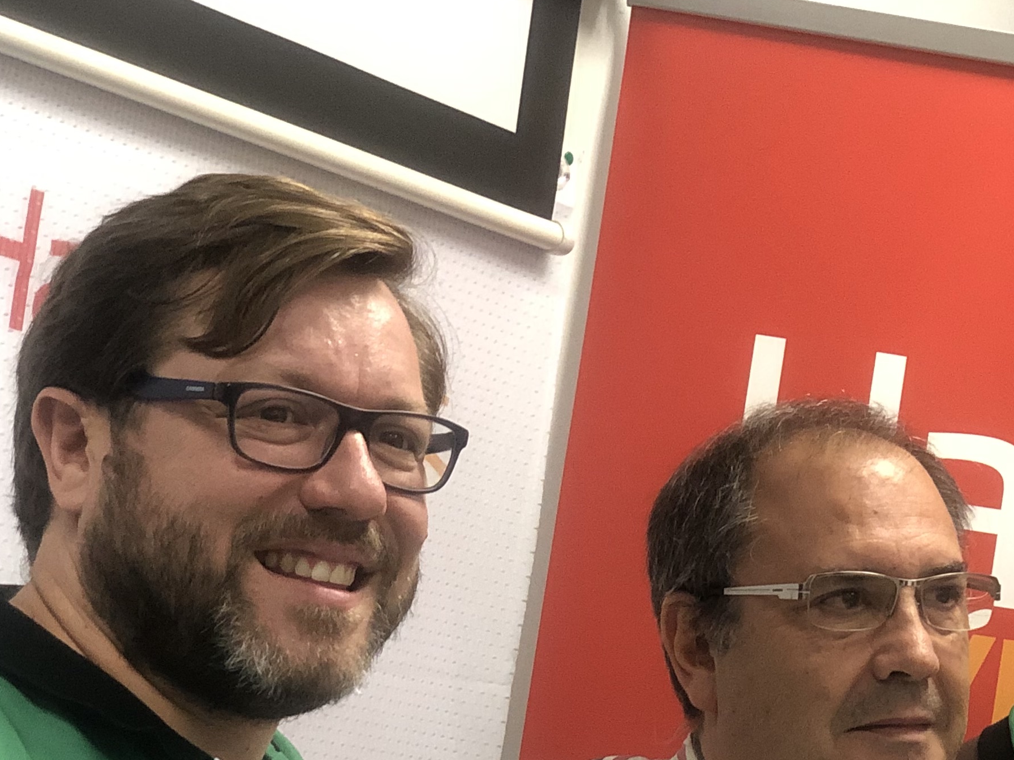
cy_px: 811
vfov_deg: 12.5
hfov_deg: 16.5
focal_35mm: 117
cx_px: 989
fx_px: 3427
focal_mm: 6
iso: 160
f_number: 2.4
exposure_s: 1/33
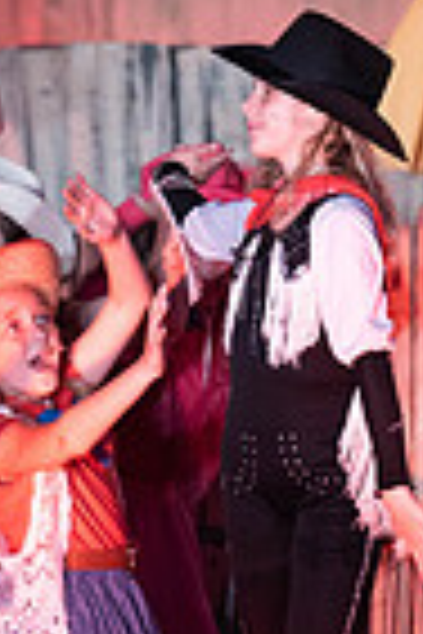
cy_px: 270
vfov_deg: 4.8
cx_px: 279
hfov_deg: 3.2
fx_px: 7613
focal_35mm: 432
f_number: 2.8
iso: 1400
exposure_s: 1/160
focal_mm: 135
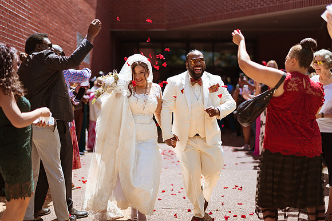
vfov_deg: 23.4
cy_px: 110
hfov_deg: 34.5
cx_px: 166
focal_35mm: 58
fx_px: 535
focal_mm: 58
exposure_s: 1/6400
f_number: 1.4
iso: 100
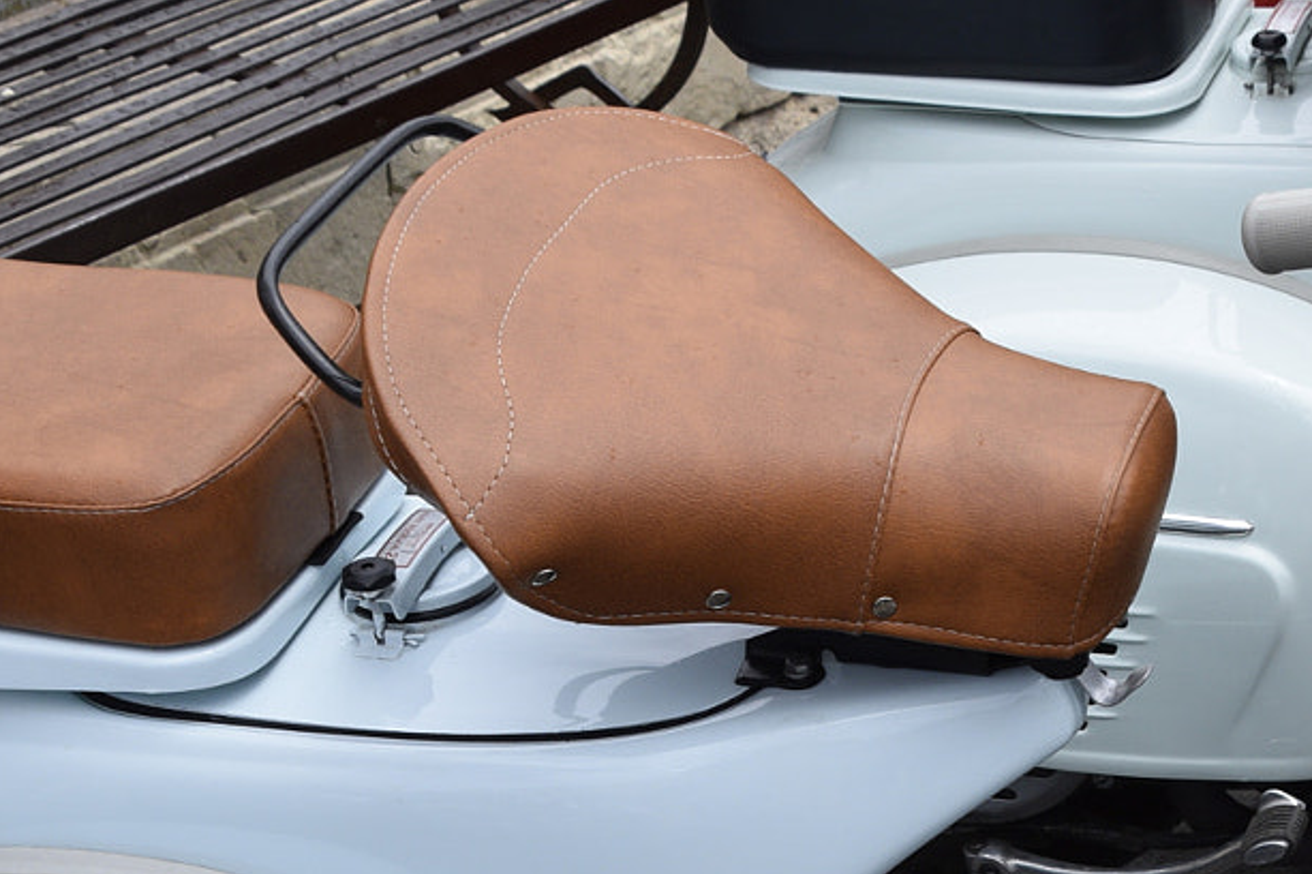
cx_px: 1160
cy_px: 953
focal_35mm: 94
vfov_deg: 14.2
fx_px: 3424
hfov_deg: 21.3
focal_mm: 24
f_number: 9
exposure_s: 1/320
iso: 200
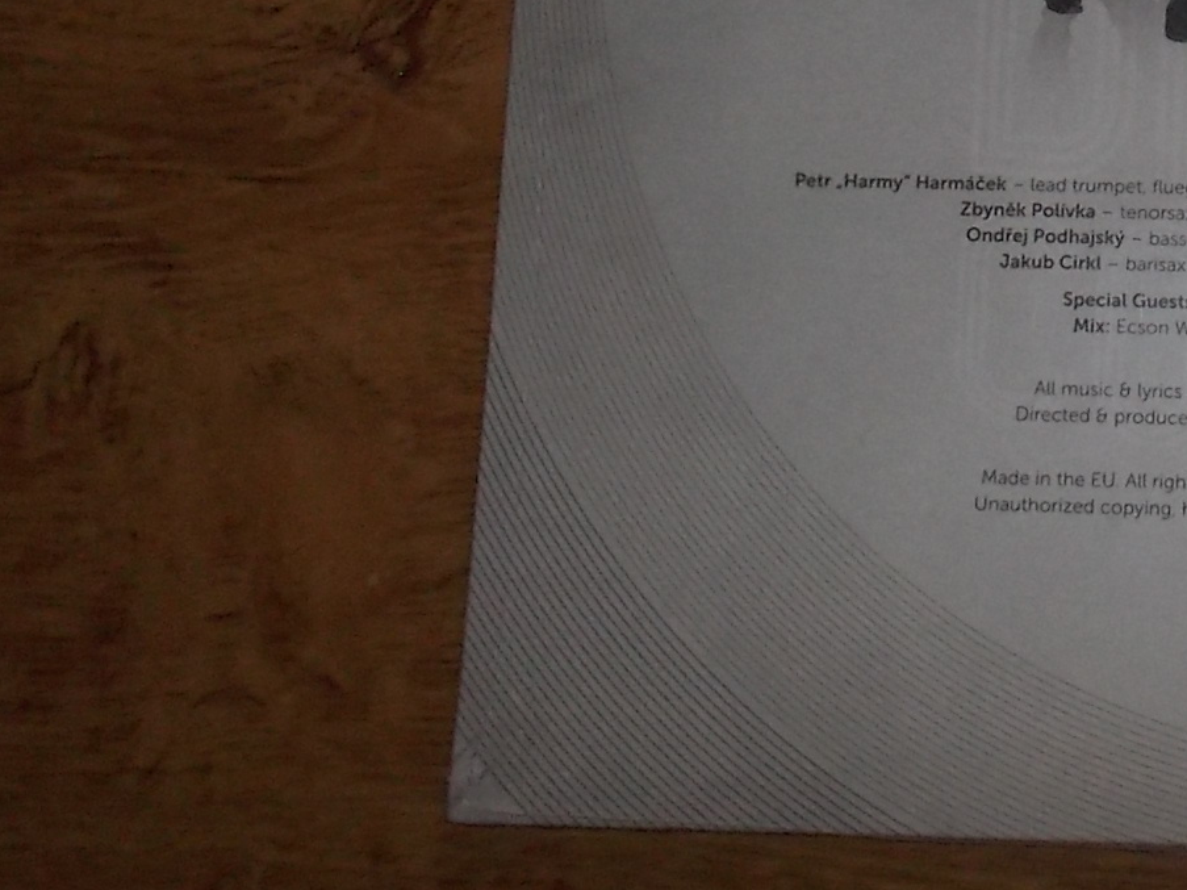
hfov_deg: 24.4
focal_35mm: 73
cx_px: 1383
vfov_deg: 19.5
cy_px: -41
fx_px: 2503
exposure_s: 1/30
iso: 200
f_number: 3.3
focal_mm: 4.1
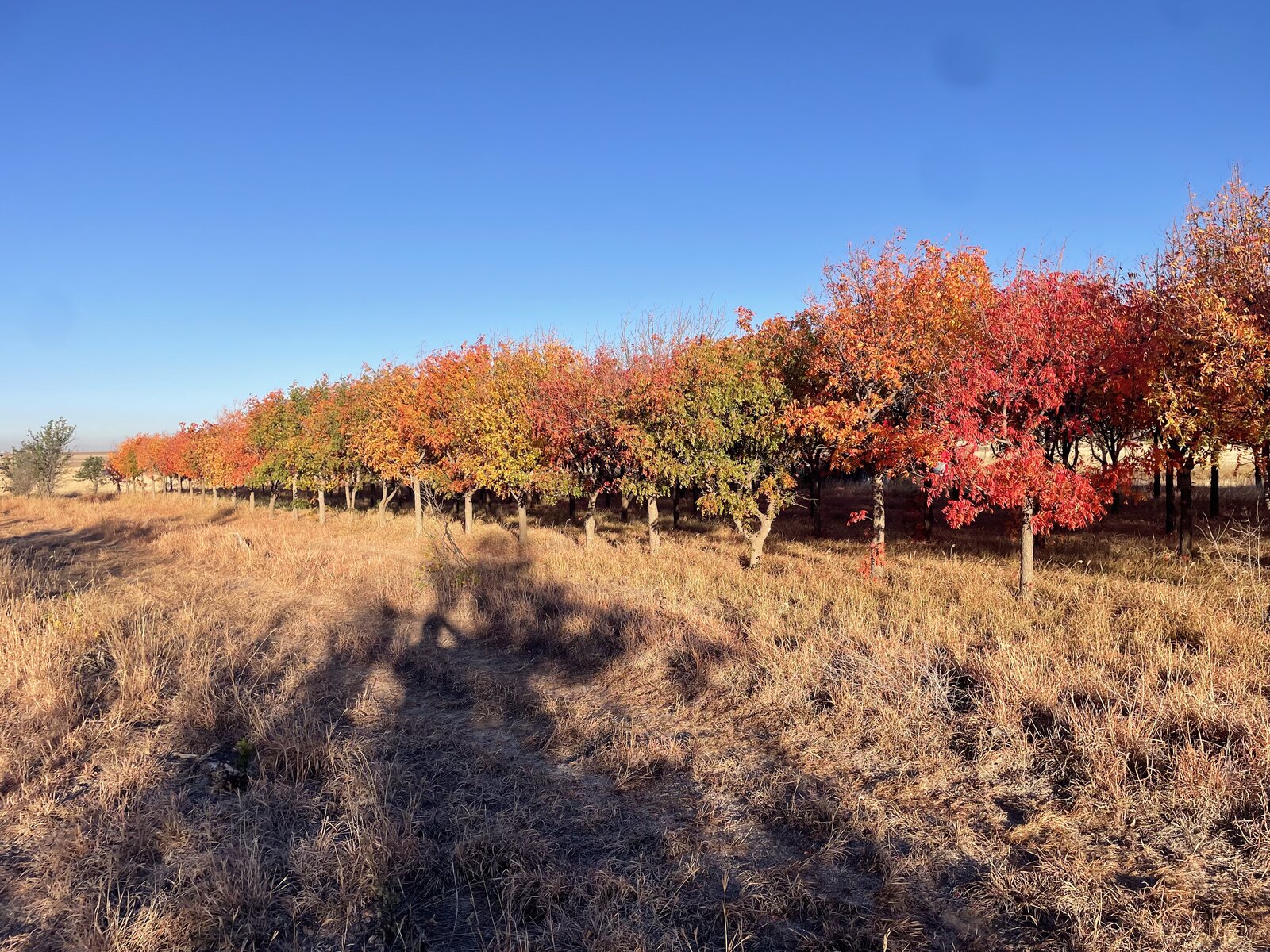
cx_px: 635
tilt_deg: -0.6
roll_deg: +1.4
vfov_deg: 53.1
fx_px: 954
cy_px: 476
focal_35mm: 26
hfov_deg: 67.3
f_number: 1.6
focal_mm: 4.2
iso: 32
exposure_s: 1/2132
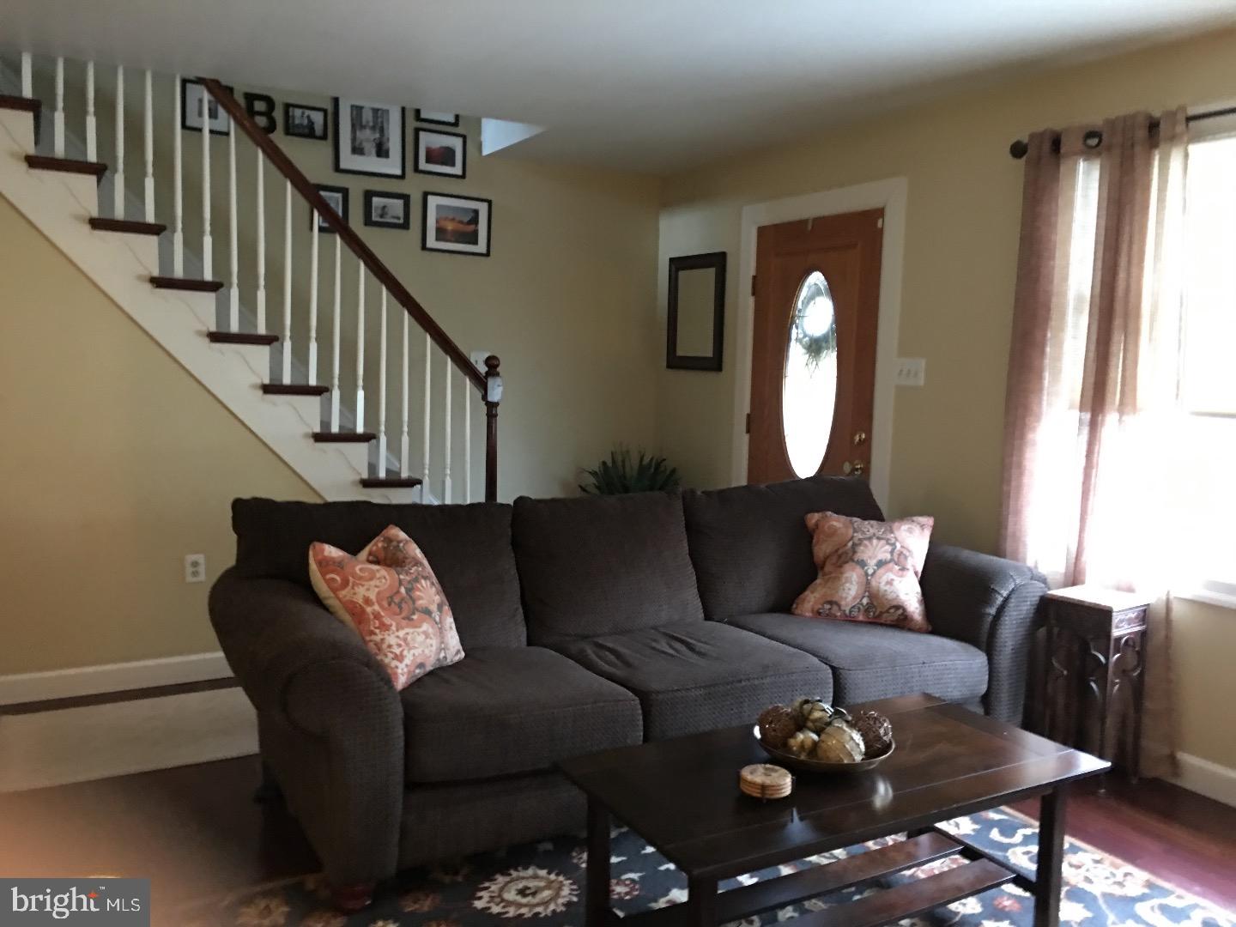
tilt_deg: -4.0
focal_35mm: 29
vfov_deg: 48.2
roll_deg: -2.3
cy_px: 464
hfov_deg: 61.7
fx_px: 1035
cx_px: 618
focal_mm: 4.15
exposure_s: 1/4
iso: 64
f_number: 2.2
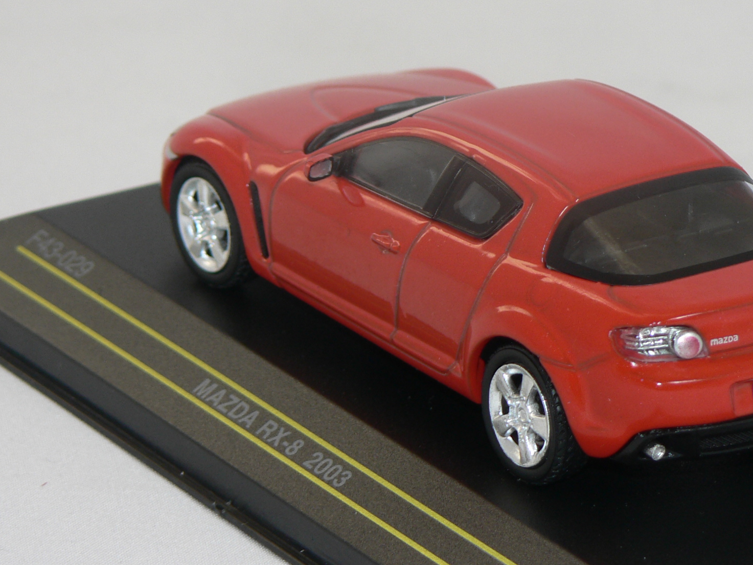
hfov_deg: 9.3
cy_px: 239
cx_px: 467
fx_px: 4612
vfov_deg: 7.0
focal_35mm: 212
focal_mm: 20.3
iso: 80
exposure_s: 1/60
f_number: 3.2
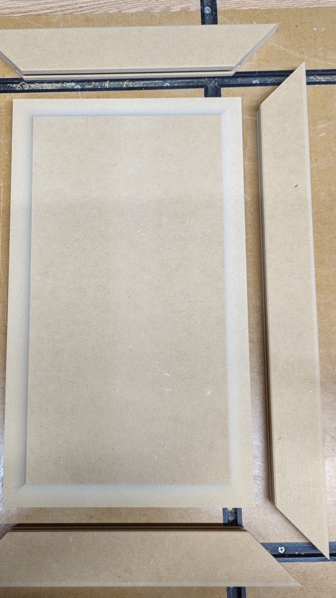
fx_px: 459
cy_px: 322
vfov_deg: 66.0
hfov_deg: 39.8
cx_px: 122
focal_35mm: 29
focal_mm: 6.81
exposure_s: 1/24
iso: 91
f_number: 1.85
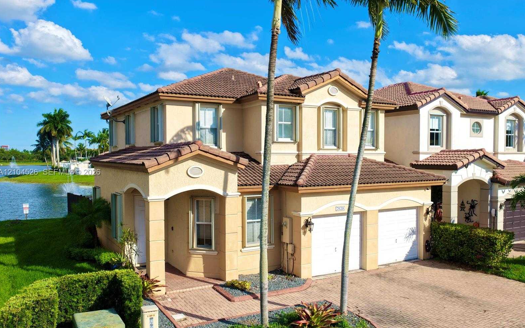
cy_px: 173
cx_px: 264
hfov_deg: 64.6
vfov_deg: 43.1
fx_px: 415
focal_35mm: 29
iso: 100
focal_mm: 14.45
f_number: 2.8
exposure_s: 1/1000
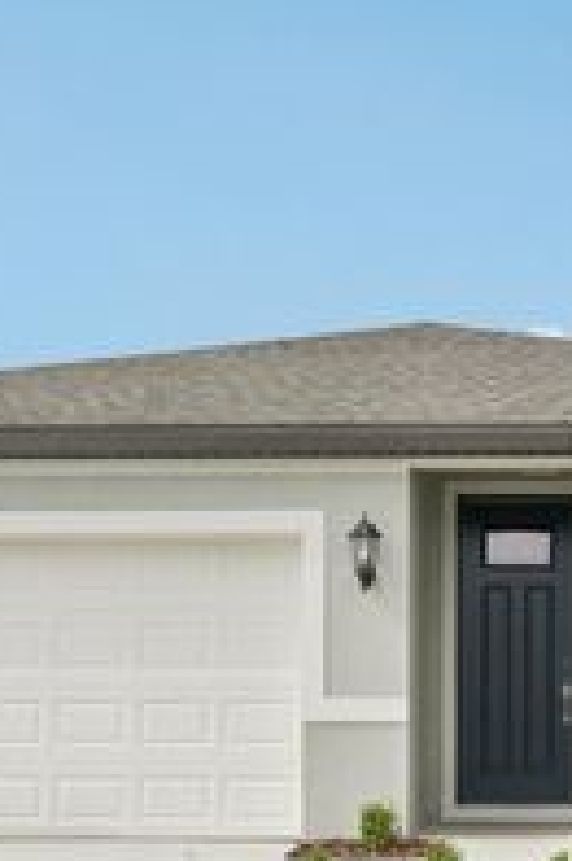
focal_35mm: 67
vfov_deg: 29.8
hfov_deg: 20.0
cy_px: 575
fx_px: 1606
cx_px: 432
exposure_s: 1/1600
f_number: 8
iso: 400
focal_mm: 26.5
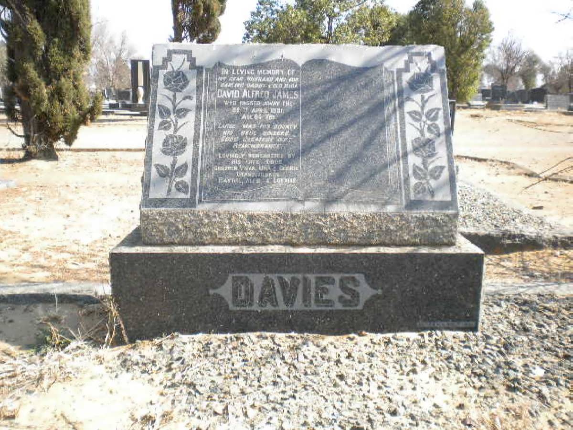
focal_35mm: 35
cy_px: 215
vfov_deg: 40.7
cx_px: 286
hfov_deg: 52.6
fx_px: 579
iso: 80
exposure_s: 1/164
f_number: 4.6
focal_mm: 6.3
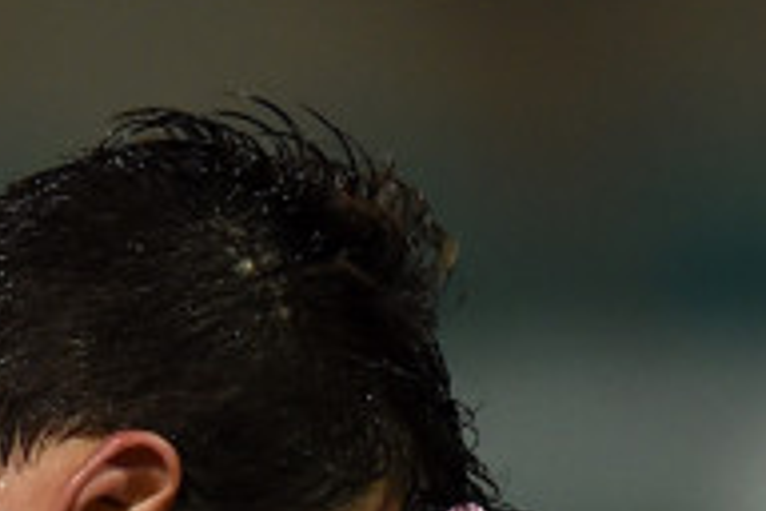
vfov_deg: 0.5
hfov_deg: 0.8
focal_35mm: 2589
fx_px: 55084
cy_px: 1178
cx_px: 399
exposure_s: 1/1000
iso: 2000
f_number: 4
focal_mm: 550
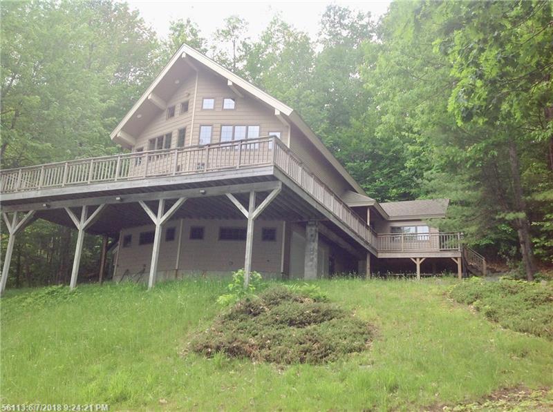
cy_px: 206
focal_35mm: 35
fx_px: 558
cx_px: 276
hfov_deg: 52.7
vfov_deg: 40.6
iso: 50
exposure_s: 1/347
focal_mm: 4.28
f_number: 2.4
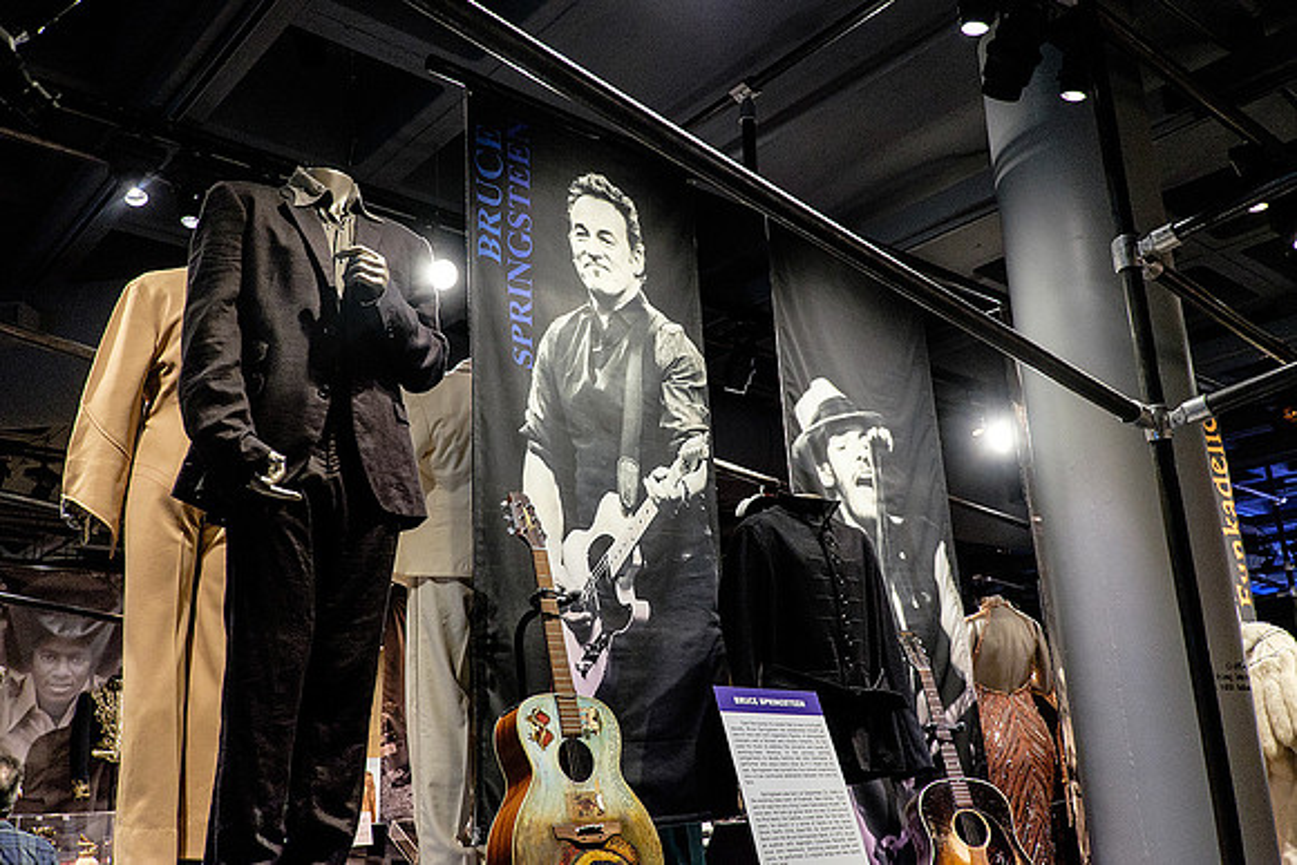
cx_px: 648
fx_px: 1117
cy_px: 432
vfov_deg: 42.3
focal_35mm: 31
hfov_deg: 60.3
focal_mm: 20.5
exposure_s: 1/13
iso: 1600
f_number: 3.2
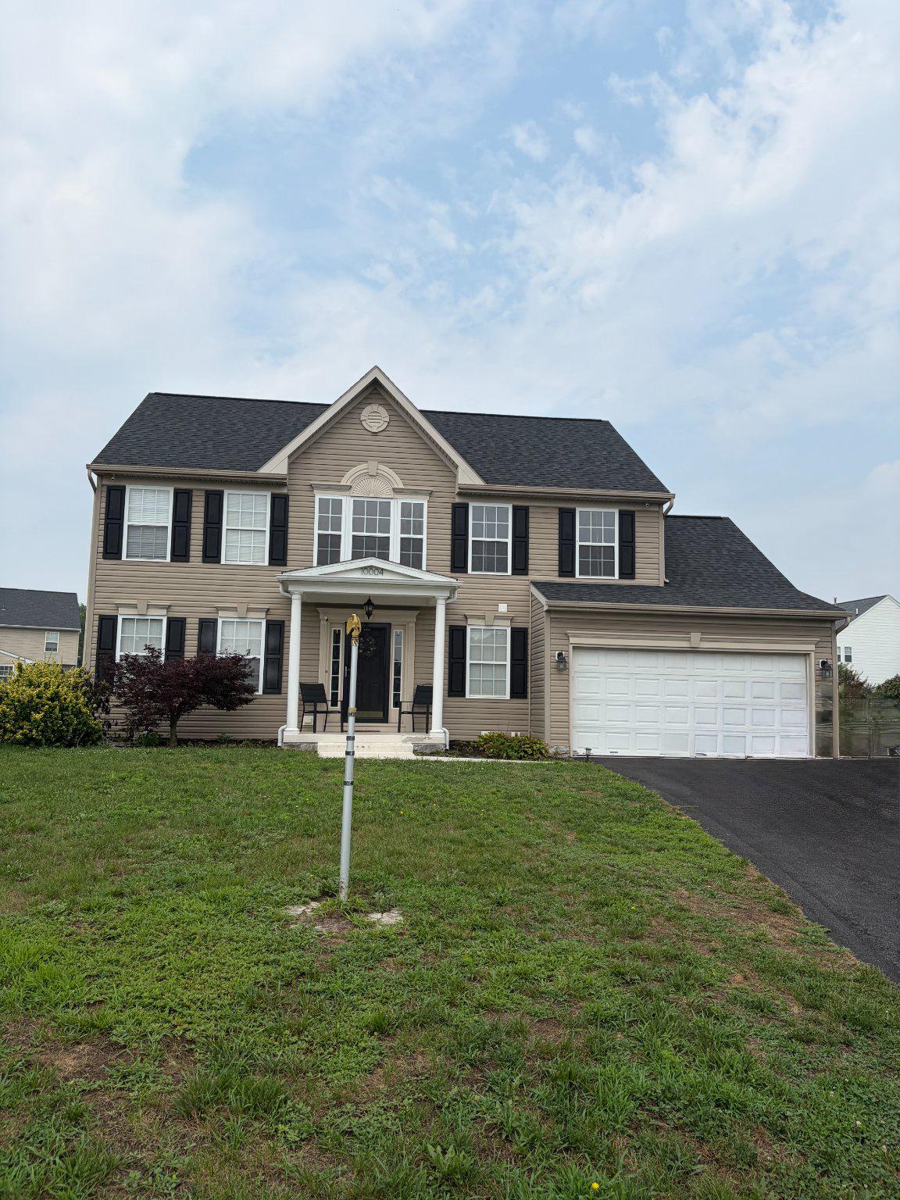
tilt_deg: +7.8
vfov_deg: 67.3
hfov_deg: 53.1
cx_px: 450
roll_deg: -0.9
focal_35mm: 26
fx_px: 901
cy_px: 600
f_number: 1.6
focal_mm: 5.96
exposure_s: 1/6329
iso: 64
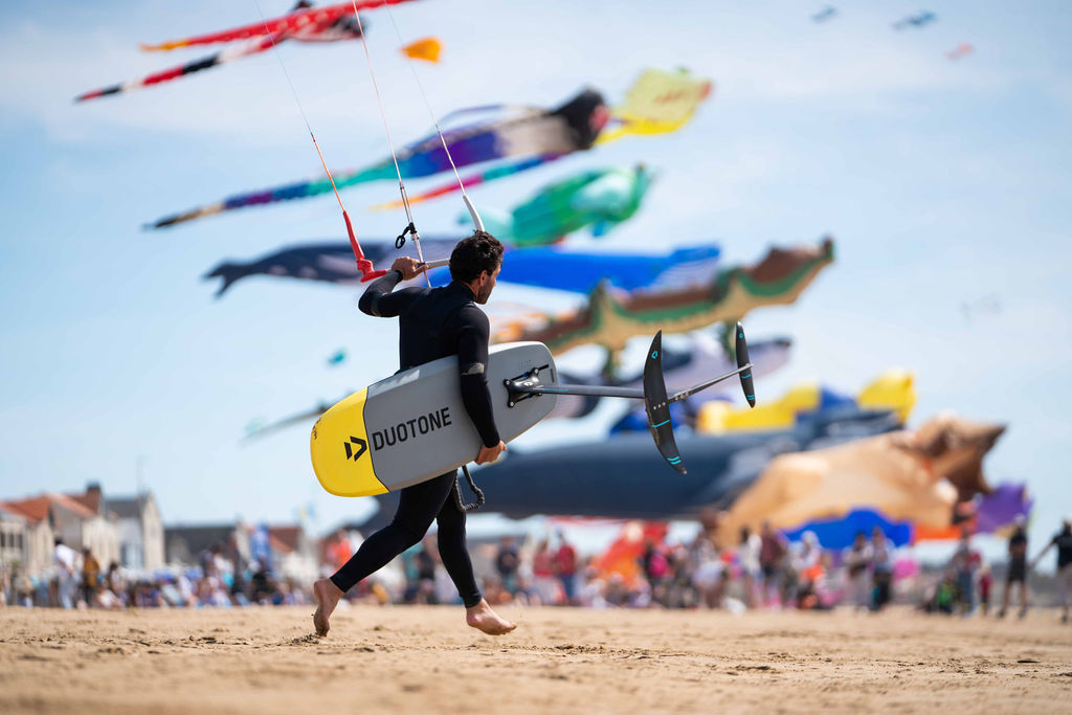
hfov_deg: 12.1
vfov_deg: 8.1
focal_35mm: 170
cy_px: 358
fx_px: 5063
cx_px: 536
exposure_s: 1/2000
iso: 80
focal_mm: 170
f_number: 2.8
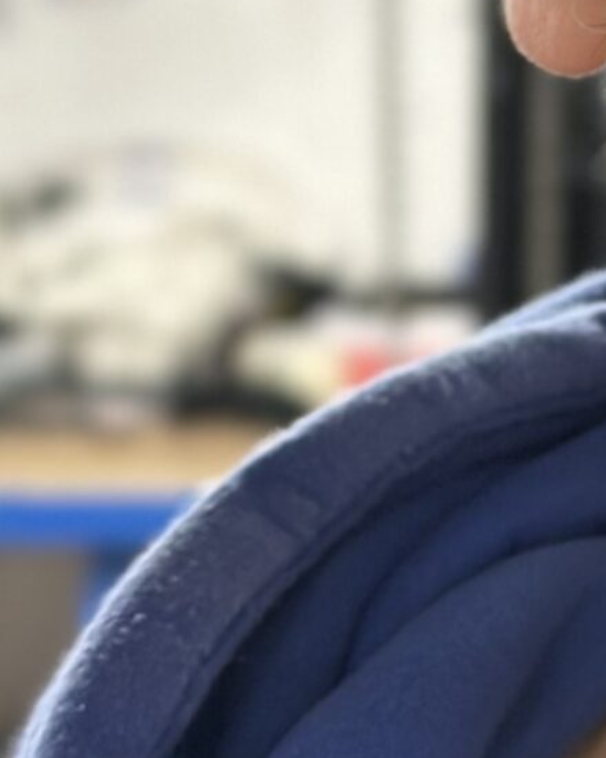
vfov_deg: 8.6
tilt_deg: +1.1
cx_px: 1102
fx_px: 4887
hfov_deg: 6.9
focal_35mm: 218
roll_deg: -1.5
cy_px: -438
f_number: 1.78
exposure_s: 1/50
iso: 320
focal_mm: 6.86
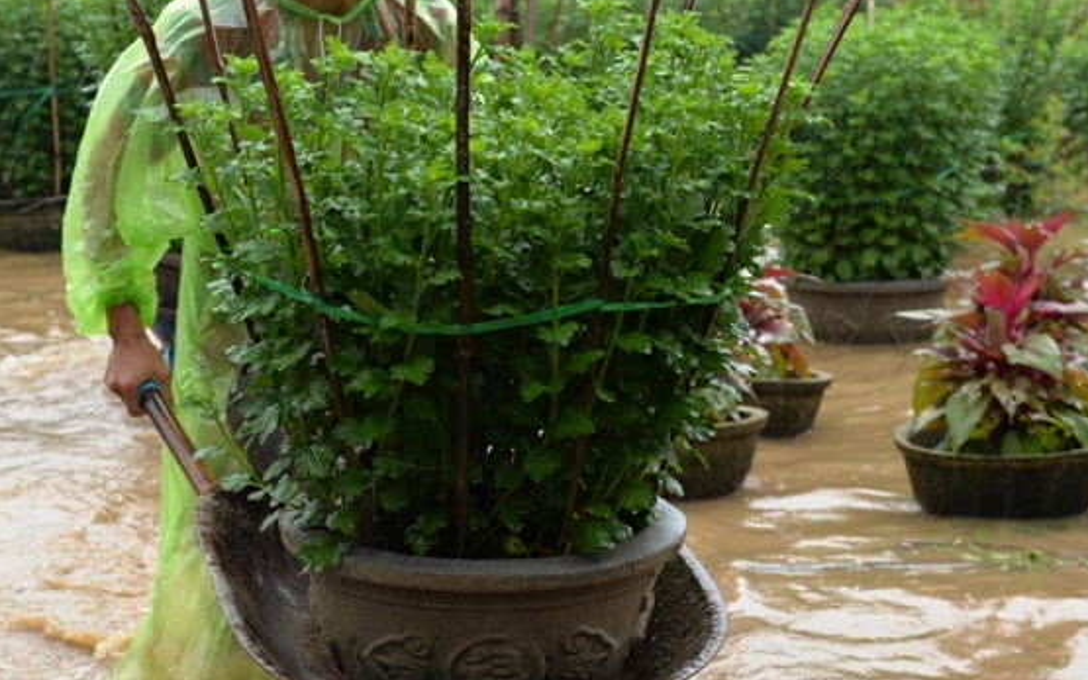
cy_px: 334
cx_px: 372
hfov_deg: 22.0
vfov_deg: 13.9
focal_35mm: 94
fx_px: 2788
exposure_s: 1/125
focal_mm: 50
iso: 640
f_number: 5.6
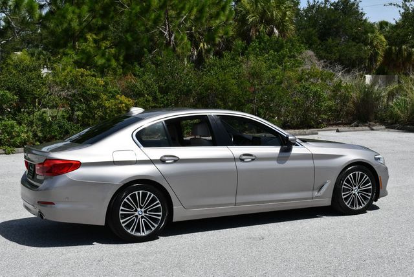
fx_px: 645
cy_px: 138
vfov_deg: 24.2
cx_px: 207
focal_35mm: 56
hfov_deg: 35.6
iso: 100
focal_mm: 28
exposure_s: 1/320
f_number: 9
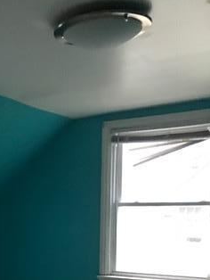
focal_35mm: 57
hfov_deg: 24.5
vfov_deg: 31.4
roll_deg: +1.1
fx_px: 460
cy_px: 276
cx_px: -3
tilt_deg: -7.7
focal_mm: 3.99
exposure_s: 1/5
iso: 80
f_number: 1.8
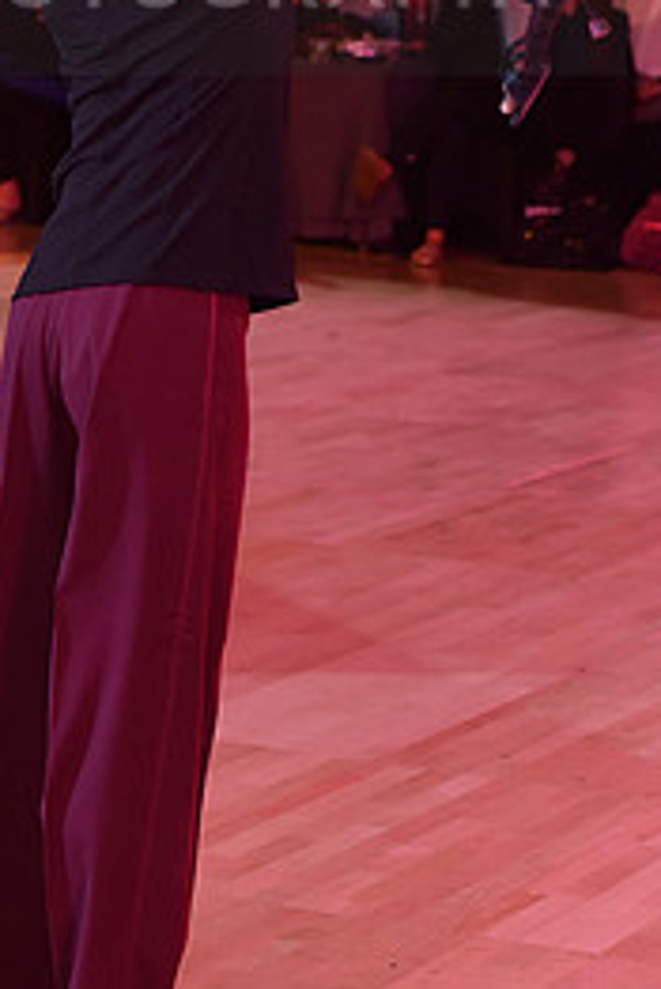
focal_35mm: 155
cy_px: -49
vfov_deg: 13.0
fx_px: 4263
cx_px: 108
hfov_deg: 8.8
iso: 1600
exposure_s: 1/250
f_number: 4
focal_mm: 70
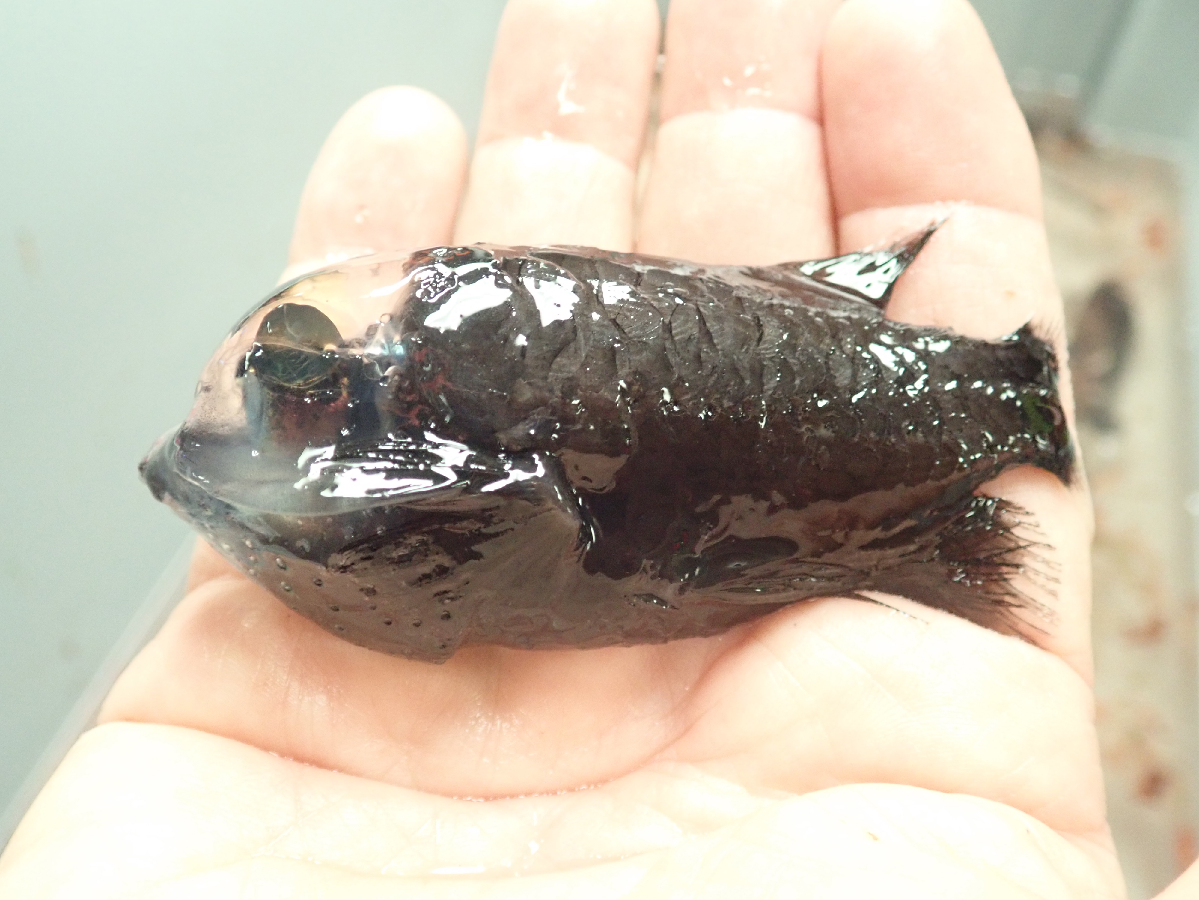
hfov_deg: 60.0
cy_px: 450
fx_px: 1039
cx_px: 600
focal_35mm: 30
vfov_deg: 46.8
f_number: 2.3
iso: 800
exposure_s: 1/60
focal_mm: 5.5
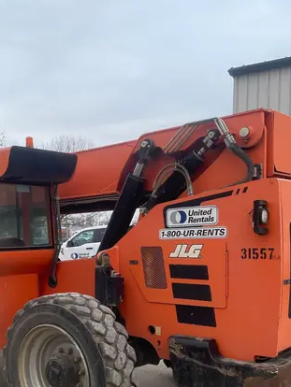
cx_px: 91
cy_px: 274
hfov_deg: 31.2
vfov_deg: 40.4
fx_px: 515
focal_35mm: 46
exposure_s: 1/1490
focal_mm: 4.2
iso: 50
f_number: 1.6
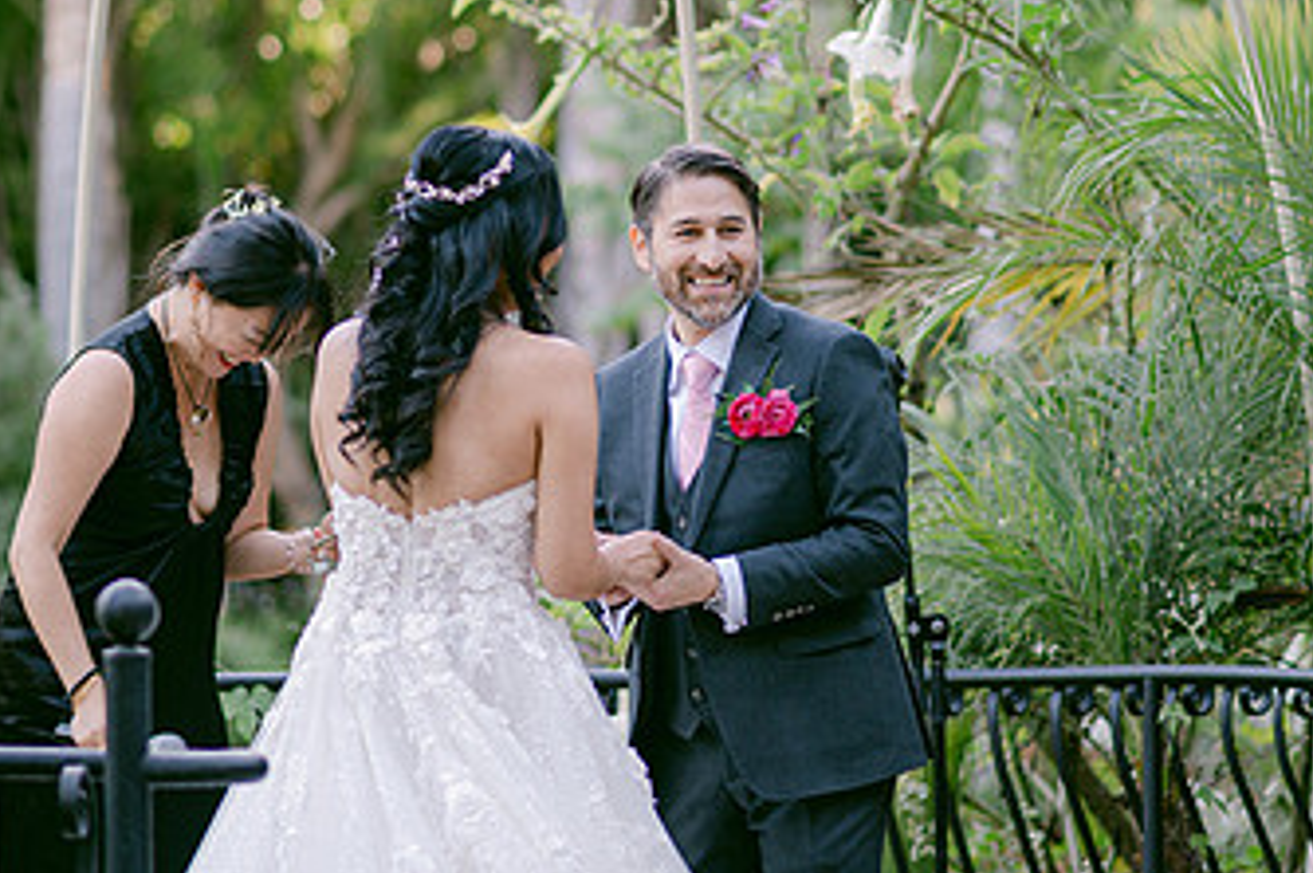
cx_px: 629
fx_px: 5502
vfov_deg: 9.0
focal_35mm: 151
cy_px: 126
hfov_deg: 13.6
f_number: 2
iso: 200
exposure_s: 1/250
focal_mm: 85
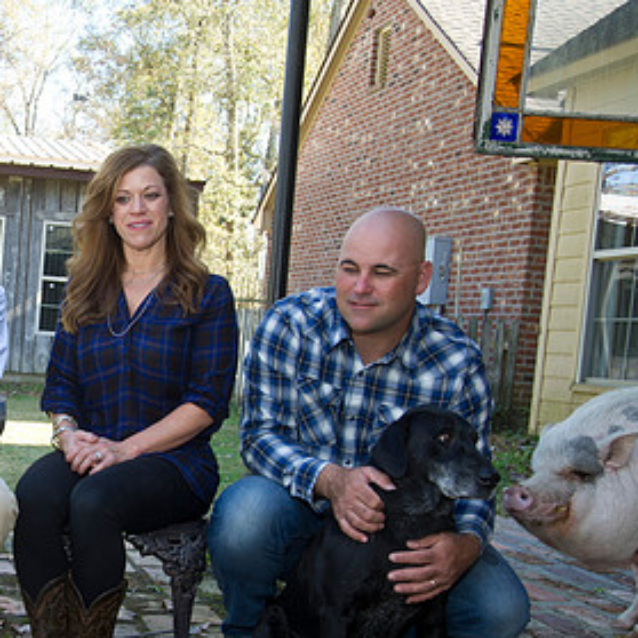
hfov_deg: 30.2
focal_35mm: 53
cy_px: 405
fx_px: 1105
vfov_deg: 32.0
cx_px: 14
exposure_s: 1/125
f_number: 6.3
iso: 400
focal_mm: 30
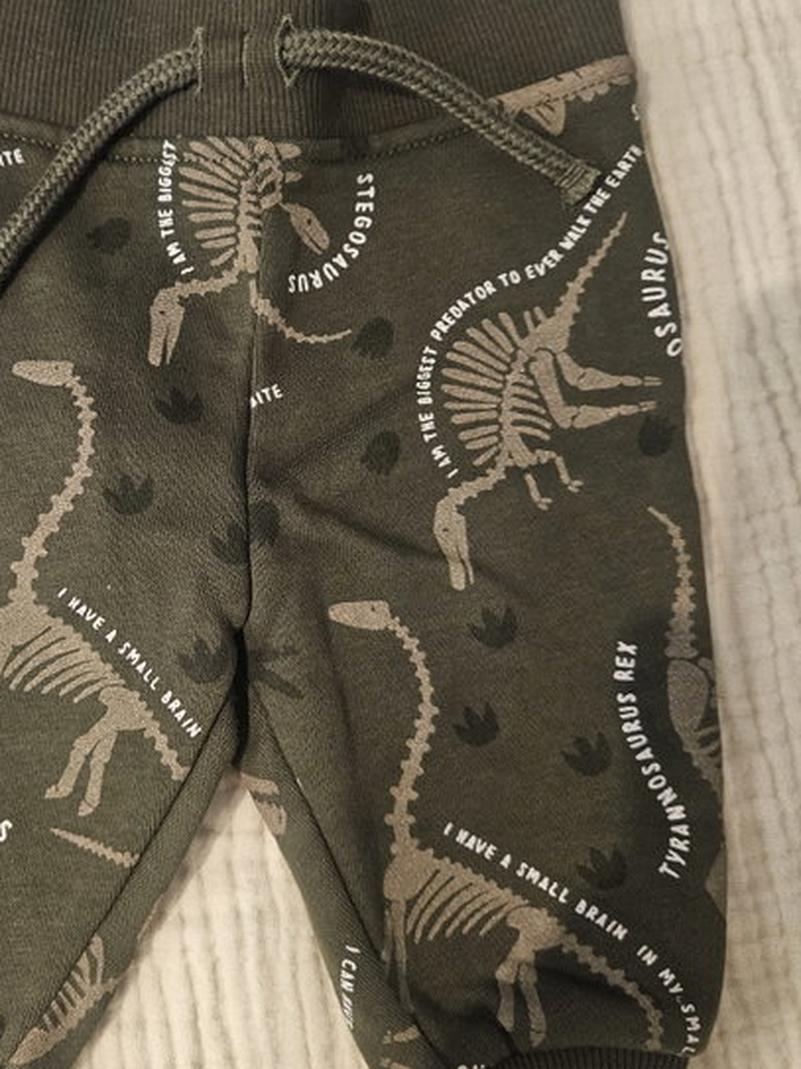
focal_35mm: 35
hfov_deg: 40.0
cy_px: 493
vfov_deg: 52.6
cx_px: 238
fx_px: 1080
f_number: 1.8
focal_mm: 5.4
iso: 640
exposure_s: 1/33.3
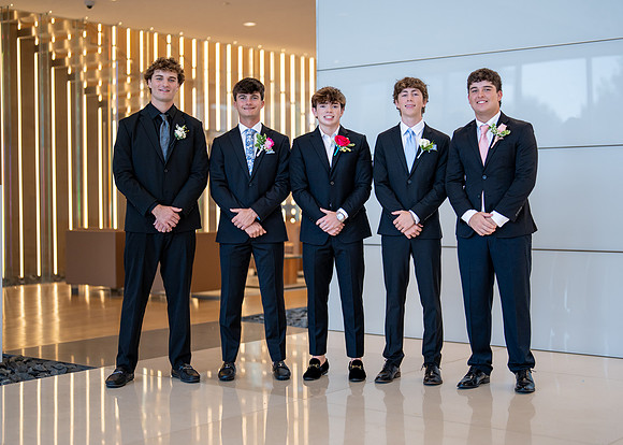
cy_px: 208
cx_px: 339
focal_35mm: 58
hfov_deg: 33.6
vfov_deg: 24.3
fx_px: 1031
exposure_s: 1/1000
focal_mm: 50
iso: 400
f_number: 1.2
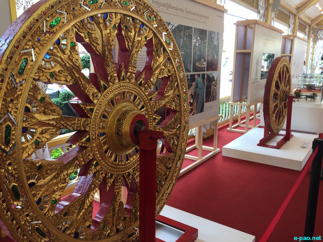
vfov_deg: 48.2
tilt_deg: -11.8
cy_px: 121
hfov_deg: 61.7
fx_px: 271
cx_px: 162
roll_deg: -1.8
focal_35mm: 29
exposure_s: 1/100
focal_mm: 4.15
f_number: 2.2
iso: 40
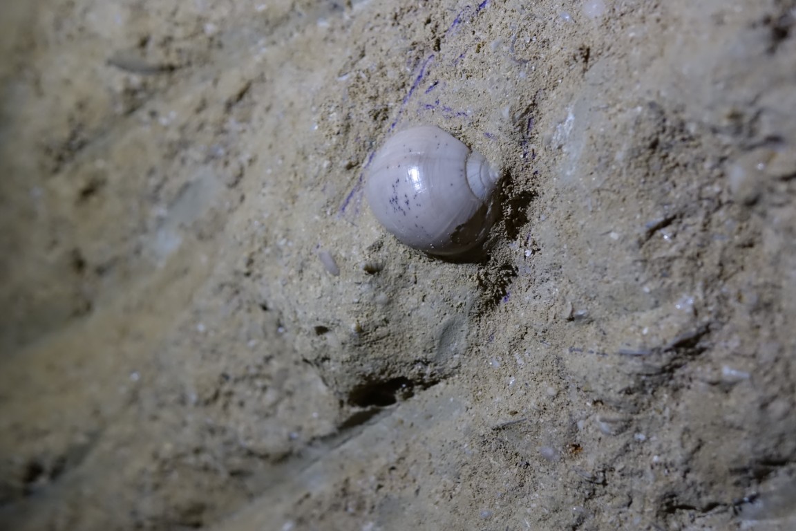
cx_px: 398
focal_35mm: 44
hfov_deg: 44.5
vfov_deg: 30.5
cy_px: 266
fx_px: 973
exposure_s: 1/40
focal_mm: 16.09
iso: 800
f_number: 2.8
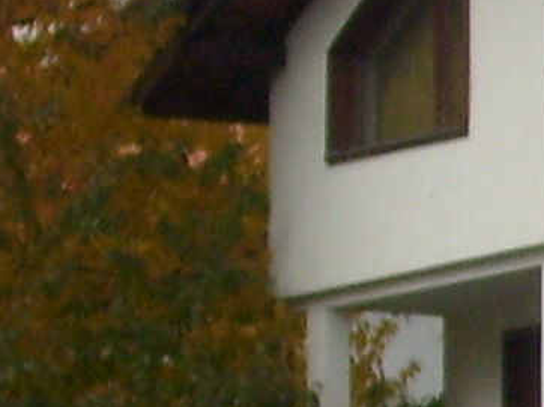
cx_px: 1719
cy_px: 595
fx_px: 6360
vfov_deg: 3.7
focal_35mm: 405
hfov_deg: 4.7
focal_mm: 8.7
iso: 80
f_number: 3.3
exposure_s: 1/750
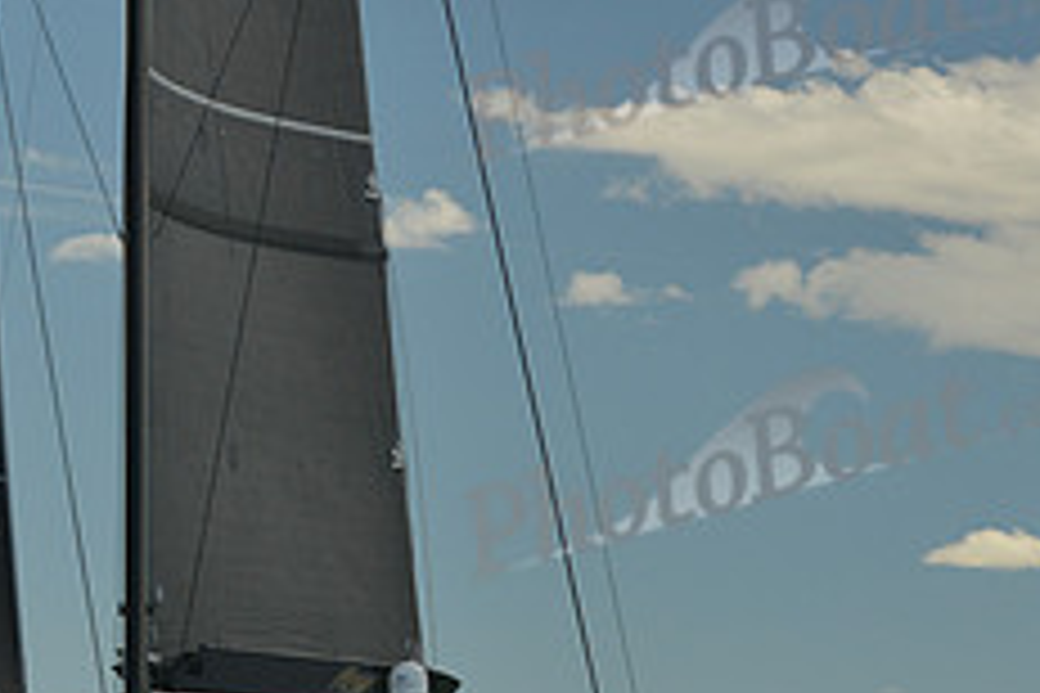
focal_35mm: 239
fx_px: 6904
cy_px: 758
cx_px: 234
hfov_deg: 8.6
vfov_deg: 5.7
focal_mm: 95
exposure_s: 1/1000
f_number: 5.6
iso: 400
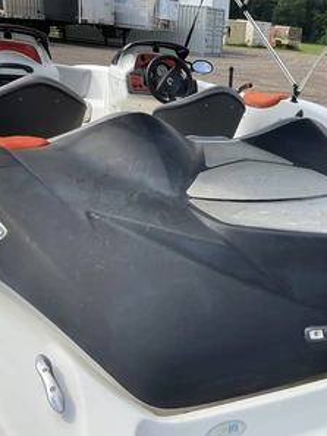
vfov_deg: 47.8
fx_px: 491
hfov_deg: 36.2
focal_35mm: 39
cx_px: 233
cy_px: 219
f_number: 1.8
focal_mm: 3
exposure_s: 1/1144
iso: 25
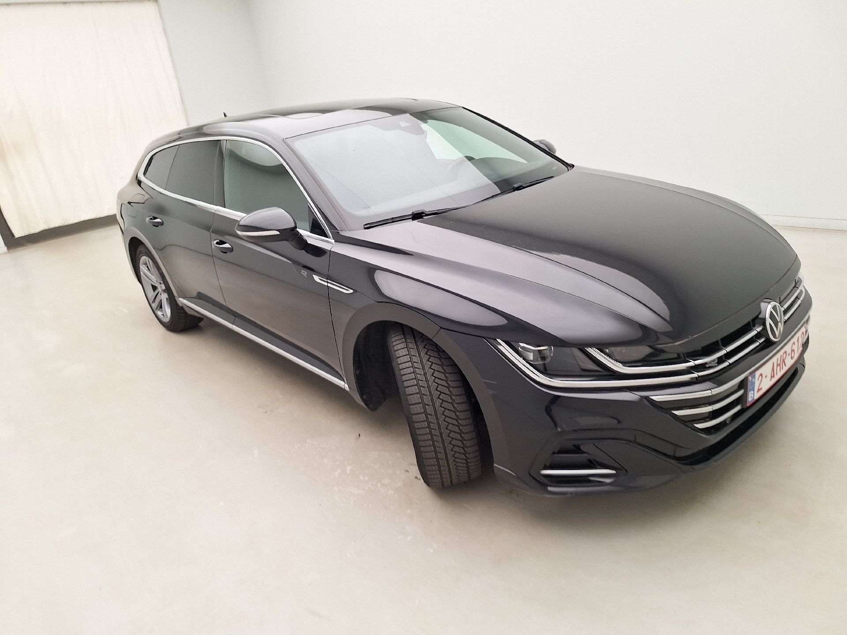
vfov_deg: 58.9
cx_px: 424
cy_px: 318
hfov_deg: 73.9
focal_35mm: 23
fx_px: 563
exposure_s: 1/100
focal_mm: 5.54
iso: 64
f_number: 1.8
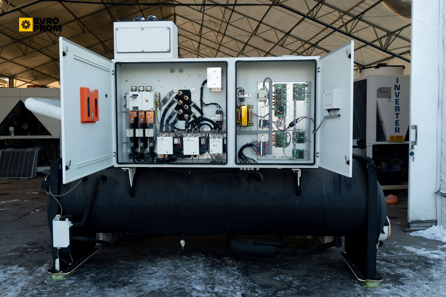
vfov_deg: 43.6
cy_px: 148
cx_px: 223
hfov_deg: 61.9
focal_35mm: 30
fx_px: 372
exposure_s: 1/100
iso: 500
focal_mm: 30
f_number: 5.6
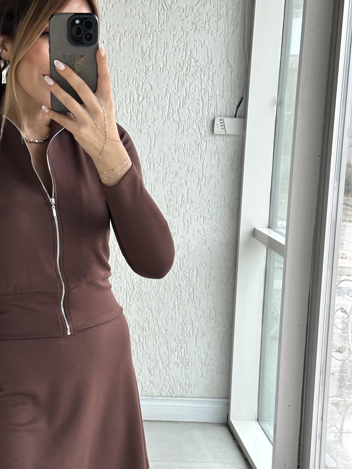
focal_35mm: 76
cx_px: 74
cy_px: 309
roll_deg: -1.7
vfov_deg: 25.5
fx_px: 1031
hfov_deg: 19.2
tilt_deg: -17.2
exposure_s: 1/147
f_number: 1.78
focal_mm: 6.86
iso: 80
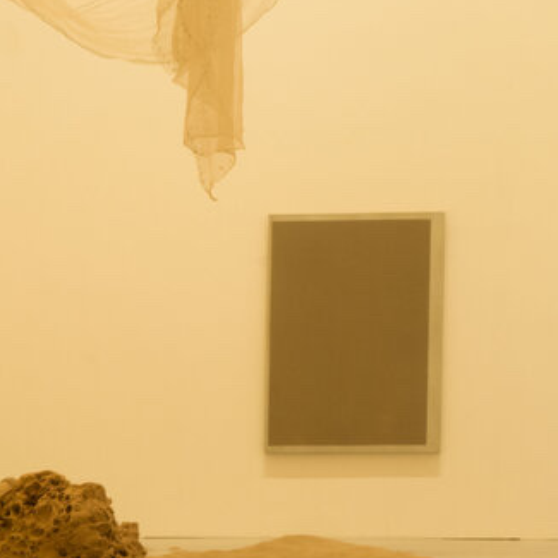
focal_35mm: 287
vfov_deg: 6.0
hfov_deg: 5.9
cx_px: -621
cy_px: 1010
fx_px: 5234
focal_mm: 70
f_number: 22
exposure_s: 4
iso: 200
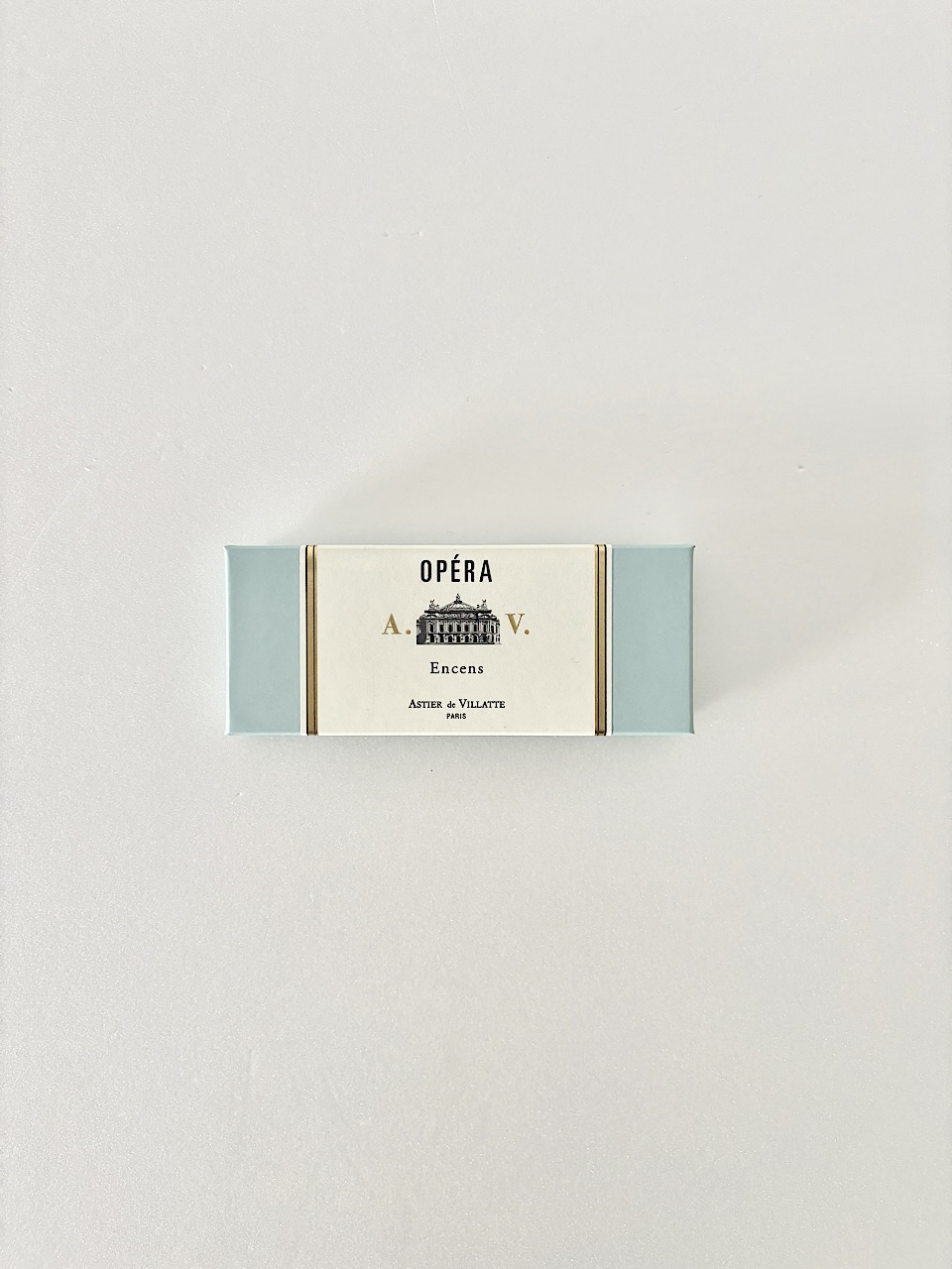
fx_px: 953
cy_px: 634
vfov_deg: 67.3
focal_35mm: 26
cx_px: 476
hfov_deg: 53.1
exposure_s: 1/62
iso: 125
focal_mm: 5.96
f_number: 1.6
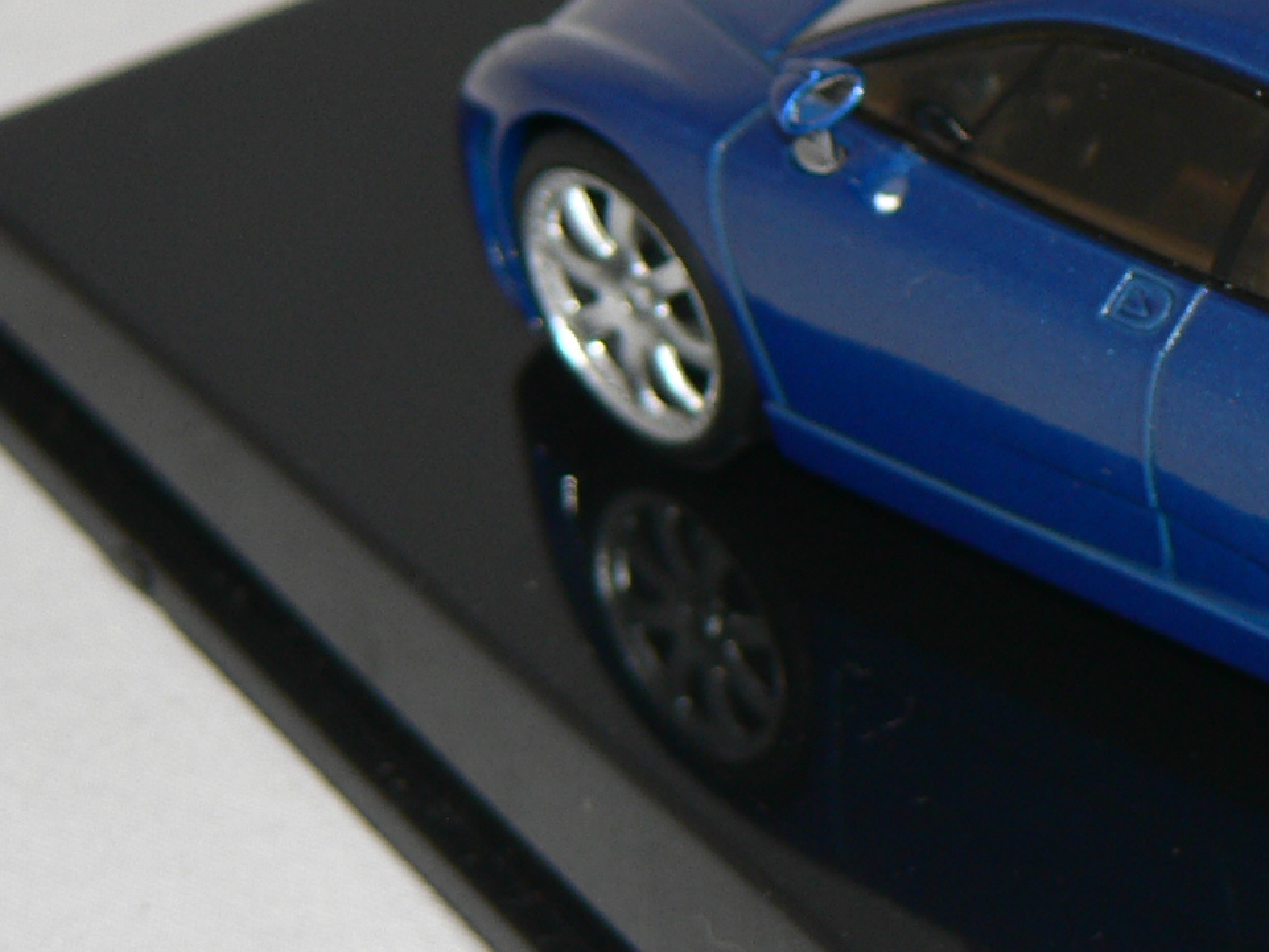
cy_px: 297
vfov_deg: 4.7
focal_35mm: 317
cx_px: 1402
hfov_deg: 6.2
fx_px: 11622
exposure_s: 1/60
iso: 80
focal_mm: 19.9
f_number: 3.2
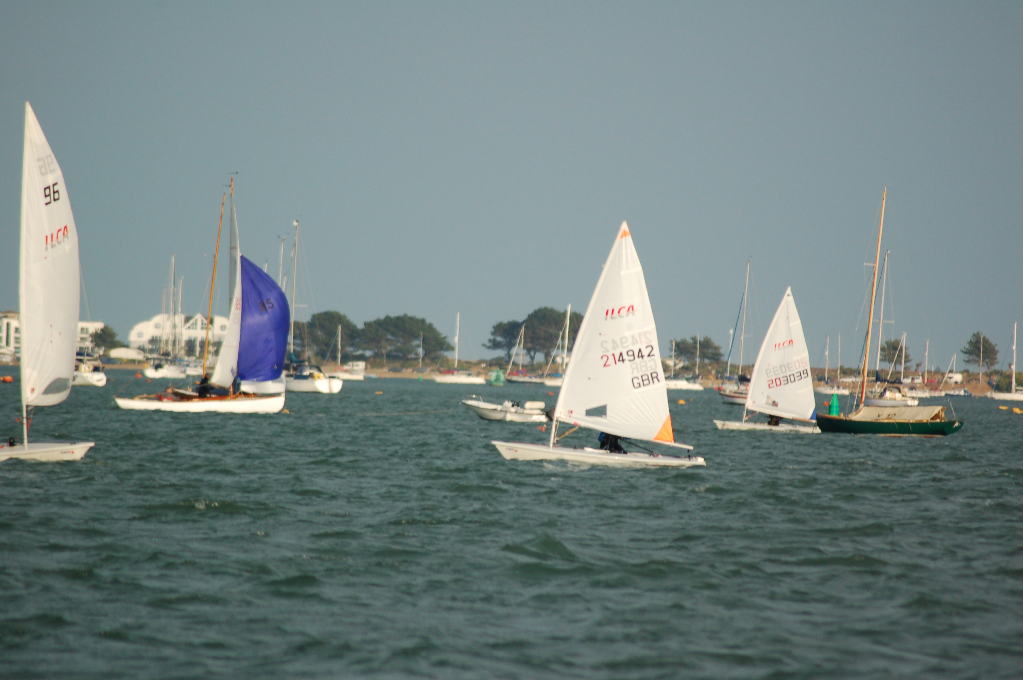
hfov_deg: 4.6
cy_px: 340
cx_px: 512
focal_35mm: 450
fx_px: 12776
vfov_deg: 3.0
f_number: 5.6
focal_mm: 300
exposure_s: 1/1600
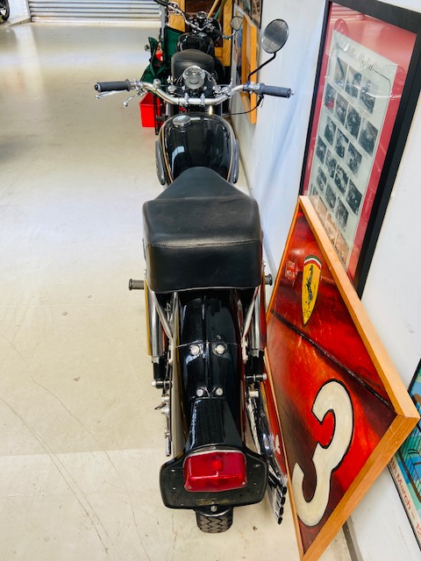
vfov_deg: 67.3
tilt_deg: -37.1
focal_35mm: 26
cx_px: 210
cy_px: 280
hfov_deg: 53.1
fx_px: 422
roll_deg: -1.1
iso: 40
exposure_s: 1/122
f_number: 1.8
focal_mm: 4.25
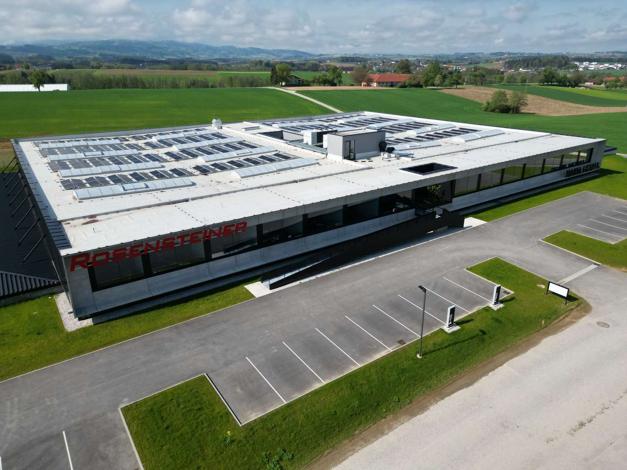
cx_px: 314
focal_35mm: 24
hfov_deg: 71.6
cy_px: 235
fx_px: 435
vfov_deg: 56.8
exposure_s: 1/3200
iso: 130
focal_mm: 6.72
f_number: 1.7
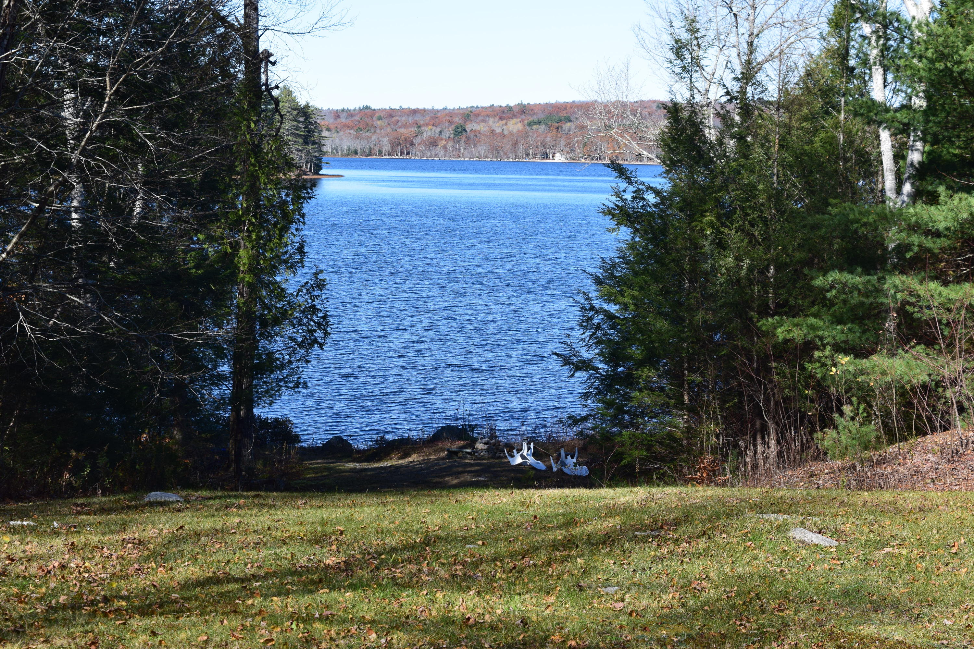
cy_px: 324
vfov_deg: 18.9
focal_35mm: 72
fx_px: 1948
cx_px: 487
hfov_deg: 28.1
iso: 400
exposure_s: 1/500
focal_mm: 48
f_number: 11
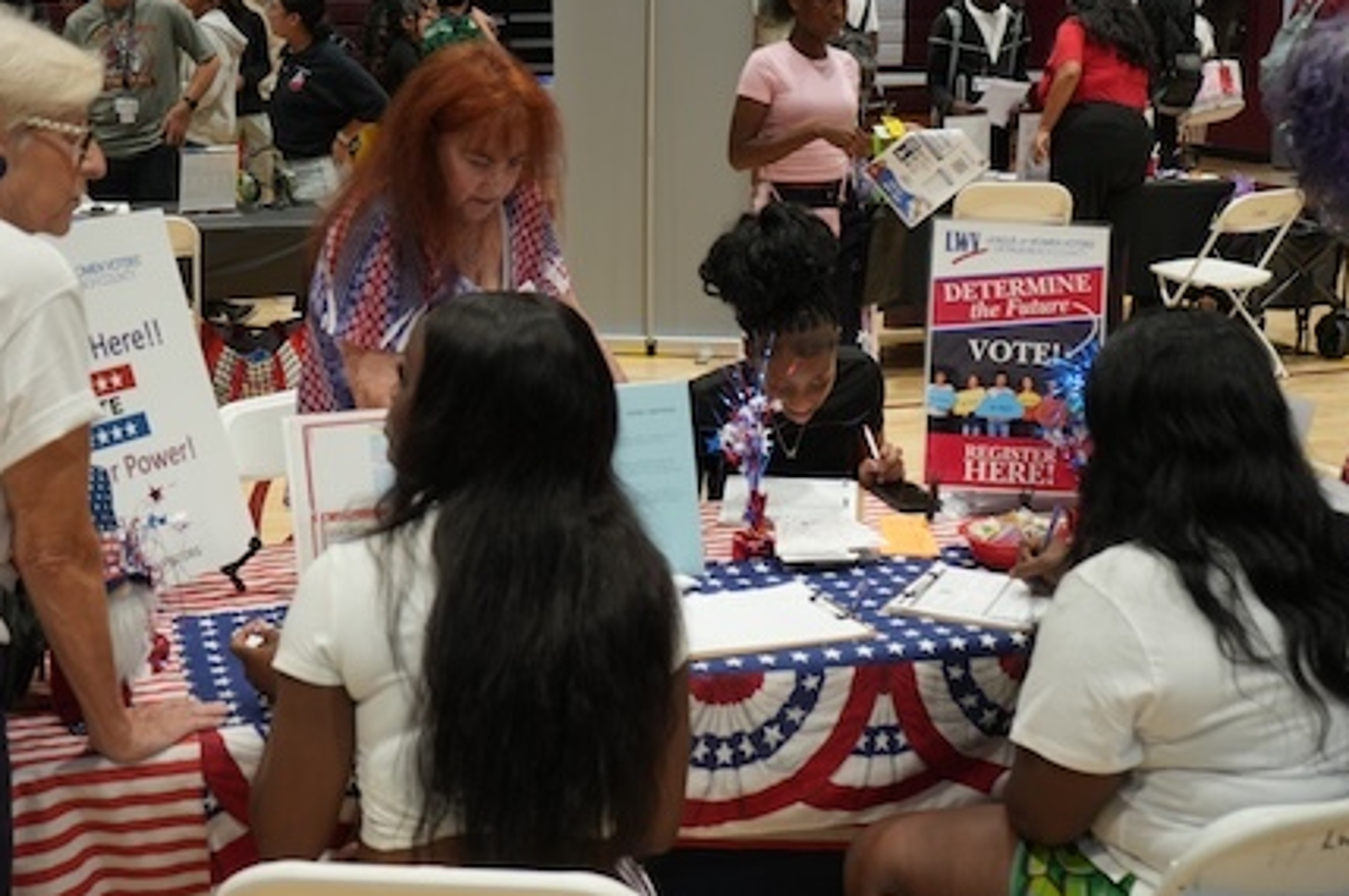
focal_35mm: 49
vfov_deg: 27.5
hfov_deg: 40.4
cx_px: 619
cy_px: 429
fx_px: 1834
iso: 800
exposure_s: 1/80
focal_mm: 42
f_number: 5
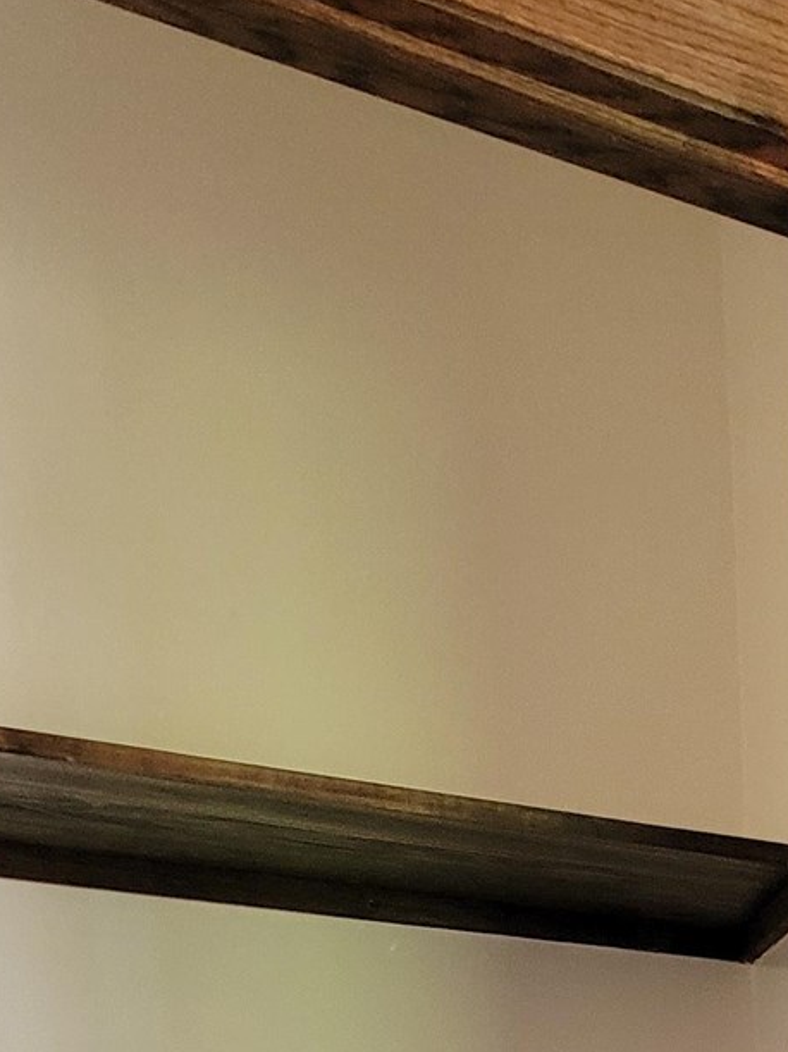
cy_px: 1536
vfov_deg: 27.9
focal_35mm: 49
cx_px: 1464
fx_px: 1488
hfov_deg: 20.1
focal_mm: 2.2
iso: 320
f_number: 2.2
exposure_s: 1/60
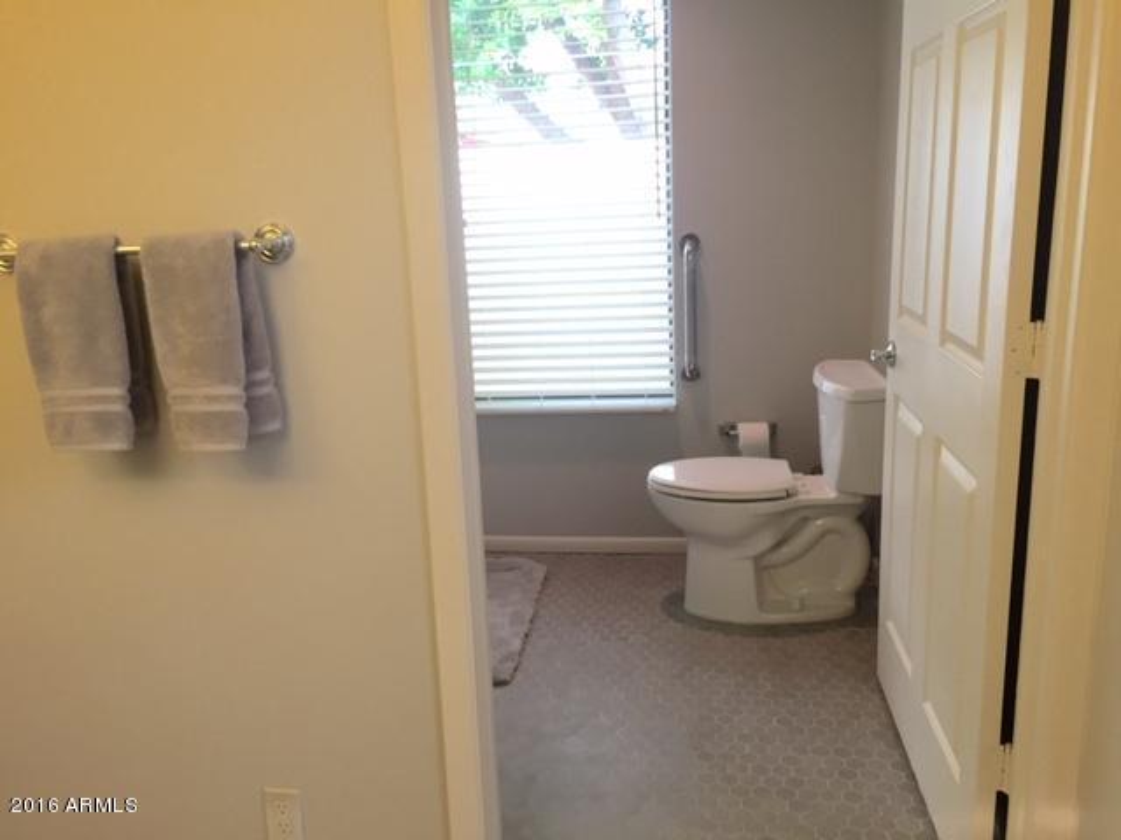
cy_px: 420
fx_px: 939
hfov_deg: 61.7
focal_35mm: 29
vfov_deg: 48.2
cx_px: 560
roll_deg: +0.8
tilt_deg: -13.3
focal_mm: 4.15
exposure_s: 1/40
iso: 32
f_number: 2.2
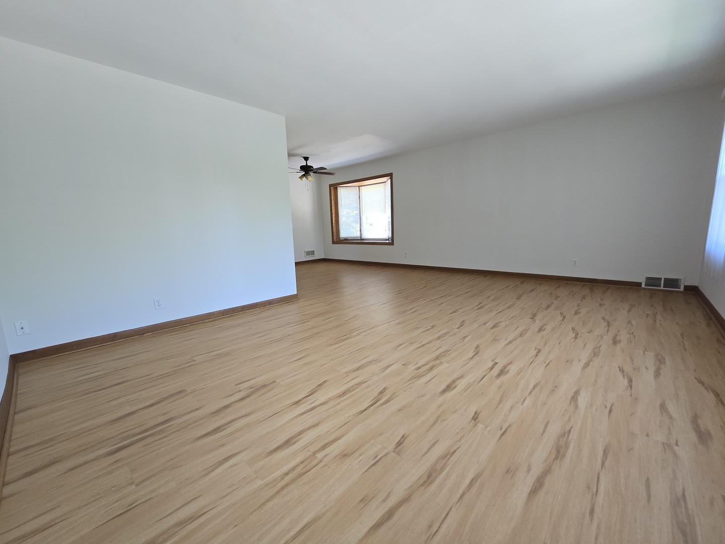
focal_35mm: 13
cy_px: 272
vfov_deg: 89.9
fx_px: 272
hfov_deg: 106.2
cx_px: 362
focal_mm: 2.2
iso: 160
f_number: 2.2
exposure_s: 1/60
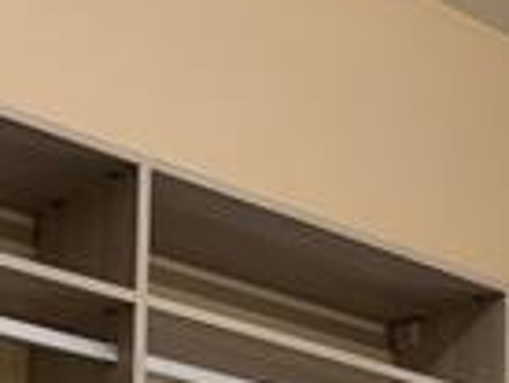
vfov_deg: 11.9
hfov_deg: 16.2
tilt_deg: +3.2
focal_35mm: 111
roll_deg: -1.2
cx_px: 767
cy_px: 777
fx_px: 1635
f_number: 1.78
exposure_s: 1/120
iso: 160
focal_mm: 6.76
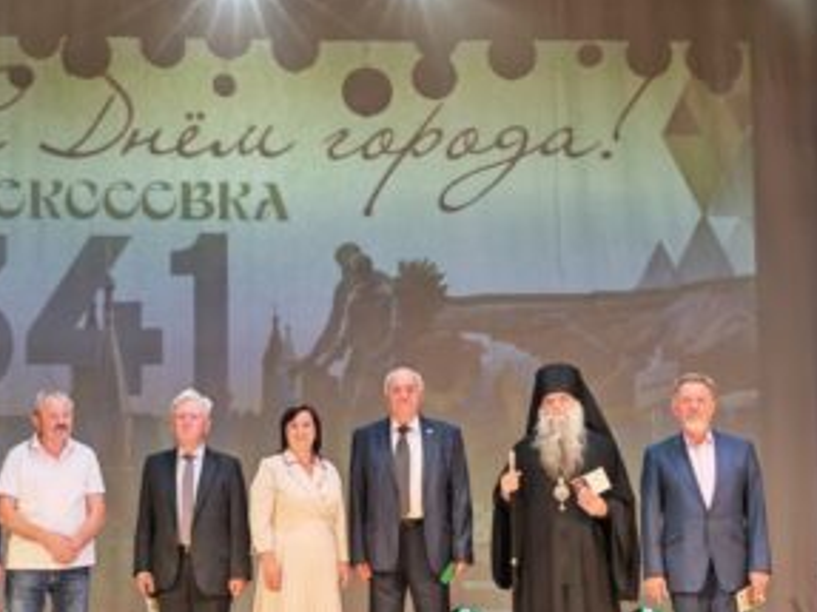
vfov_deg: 21.8
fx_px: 1581
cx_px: 265
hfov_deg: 28.8
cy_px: 416
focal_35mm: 67
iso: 160
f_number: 2
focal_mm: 6.83
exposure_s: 1/200
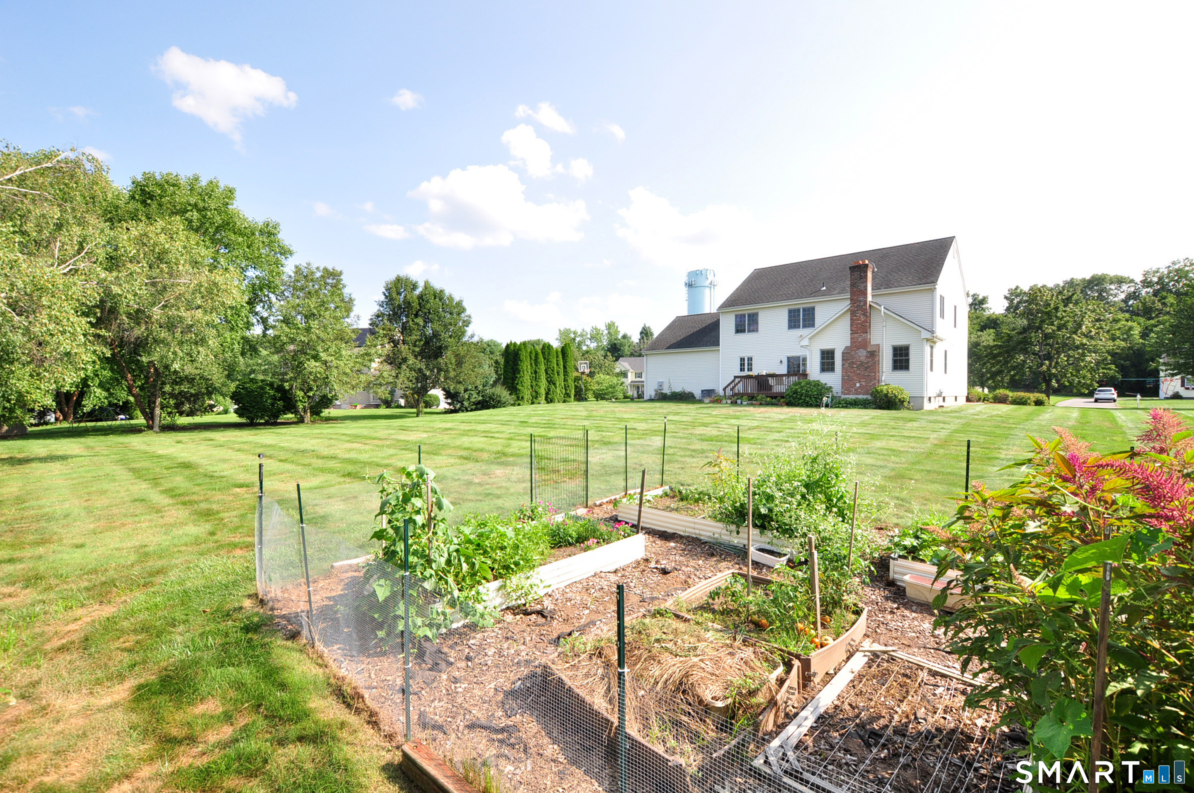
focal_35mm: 15
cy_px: 396
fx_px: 497
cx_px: 597
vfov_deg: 77.2
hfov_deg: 100.5
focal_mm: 10
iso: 400
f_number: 8
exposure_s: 1/320
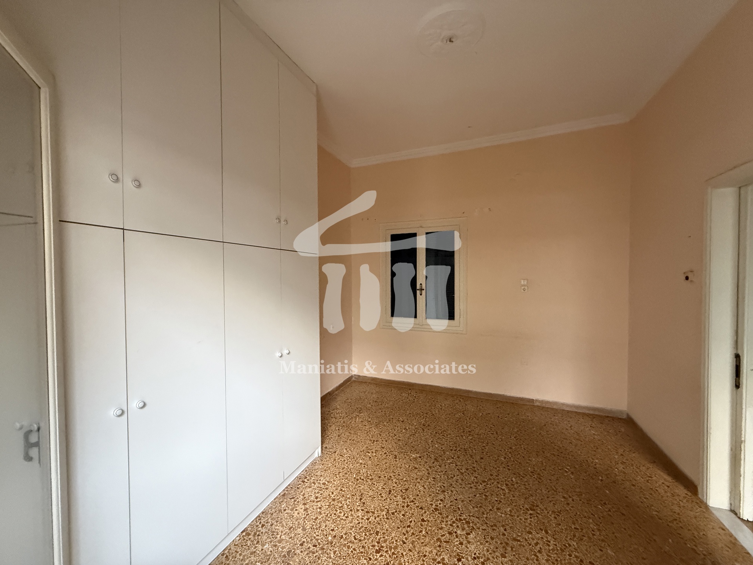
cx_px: 376
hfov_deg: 102.1
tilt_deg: +0.0
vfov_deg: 85.7
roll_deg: +1.3
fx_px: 305
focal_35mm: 14
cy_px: 282
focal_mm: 2.22
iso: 640
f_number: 2.2
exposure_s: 1/60
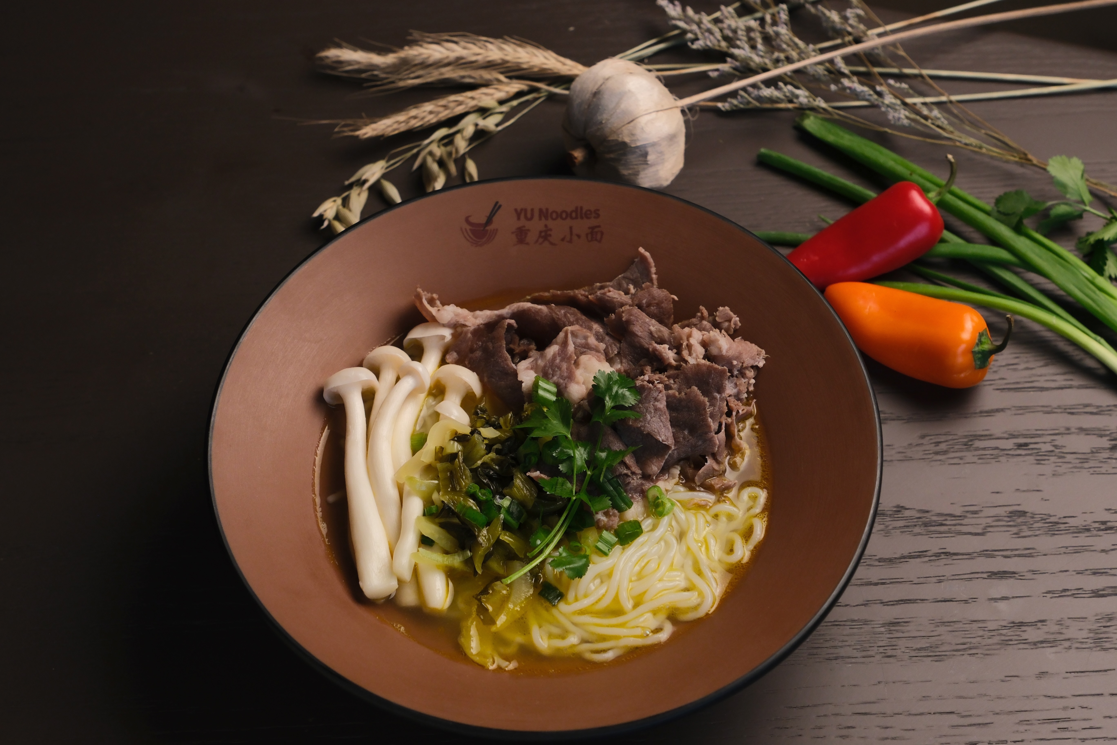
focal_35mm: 50
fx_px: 1551
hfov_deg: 39.6
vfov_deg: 27.0
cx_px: 558
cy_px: 372
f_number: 4
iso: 800
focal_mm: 33
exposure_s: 1/180
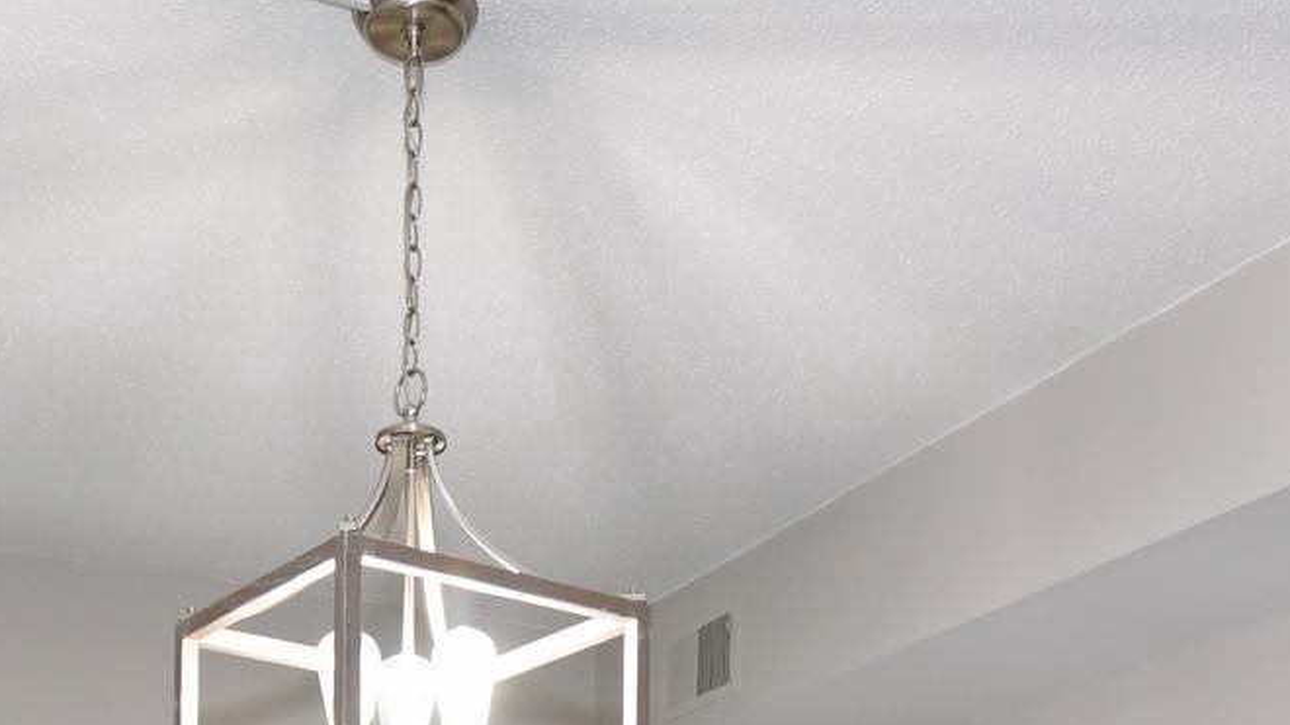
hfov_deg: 39.6
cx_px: 491
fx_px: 1778
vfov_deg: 19.4
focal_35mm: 52
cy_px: 1162
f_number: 6.3
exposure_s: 1/80
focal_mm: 16
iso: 1250
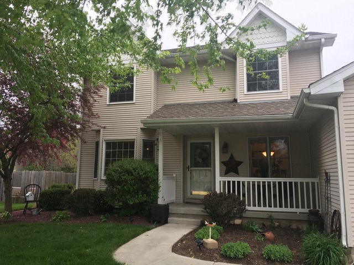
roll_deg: -0.3
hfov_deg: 61.7
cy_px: 132
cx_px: 177
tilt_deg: +9.0
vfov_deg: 48.2
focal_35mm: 29
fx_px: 297
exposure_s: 1/40
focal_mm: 4.15
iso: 25
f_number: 2.2
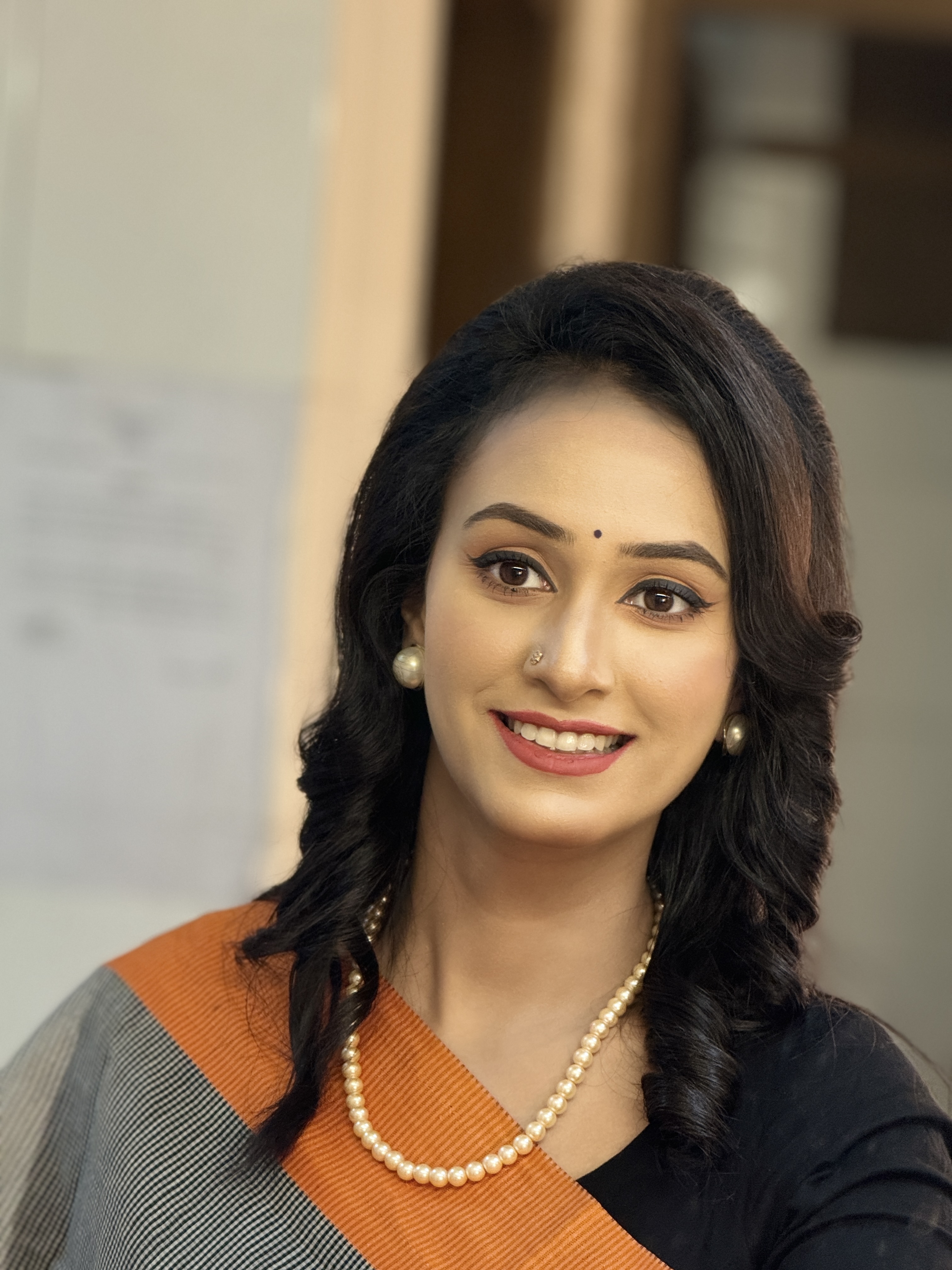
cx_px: 476
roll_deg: -4.8
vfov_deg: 16.4
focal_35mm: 120
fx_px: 4400
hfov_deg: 12.3
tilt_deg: -2.4
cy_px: 635
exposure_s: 1/51
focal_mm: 15.66
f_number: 2.8
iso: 320
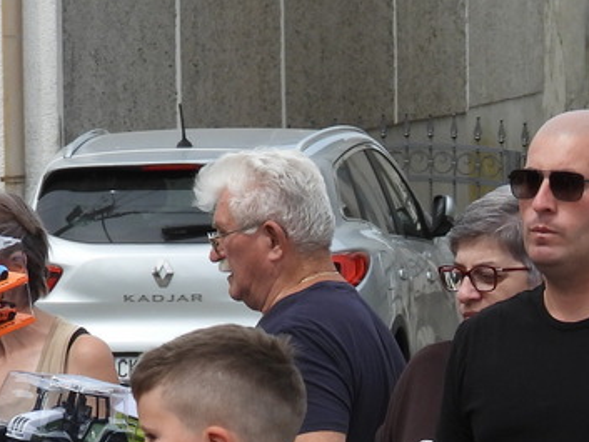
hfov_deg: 4.3
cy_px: 696
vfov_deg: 3.2
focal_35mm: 459
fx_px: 7813
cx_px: 696
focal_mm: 24.3
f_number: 4
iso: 100
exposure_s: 1/640
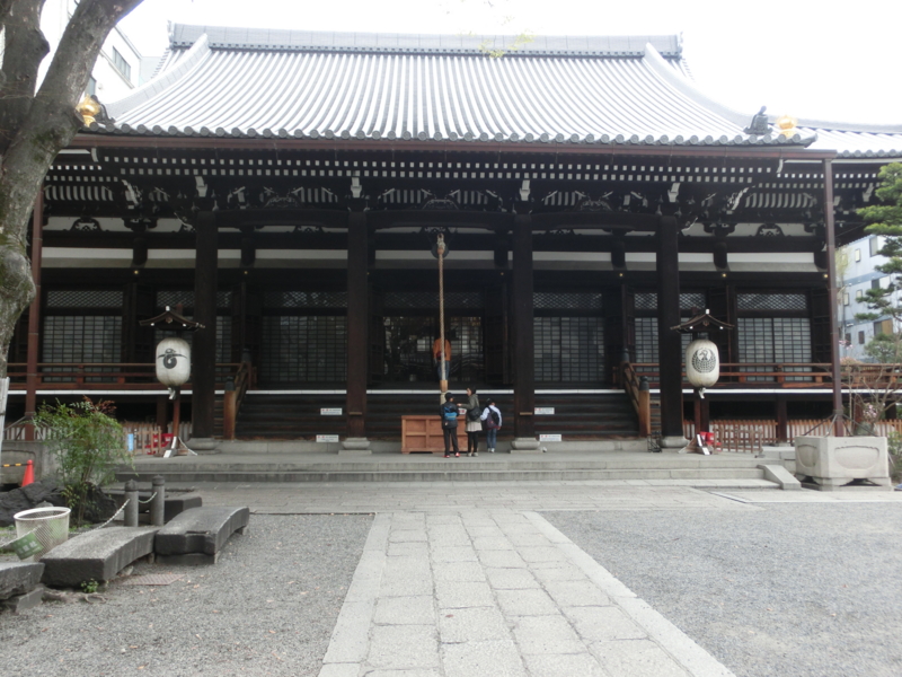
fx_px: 782
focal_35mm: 30
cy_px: 338
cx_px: 451
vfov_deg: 46.8
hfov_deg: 60.0
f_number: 3.5
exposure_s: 1/125
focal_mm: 5.36
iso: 160
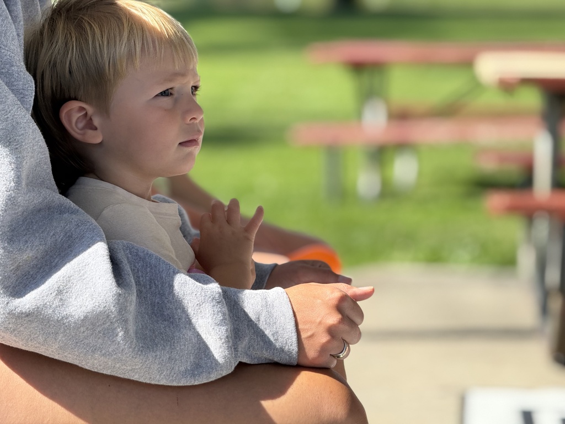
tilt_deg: -6.4
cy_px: 212
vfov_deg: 12.3
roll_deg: -0.6
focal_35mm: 120
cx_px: 282
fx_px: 1959
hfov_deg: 16.4
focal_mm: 15.66
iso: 50
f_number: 2.8
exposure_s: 1/687
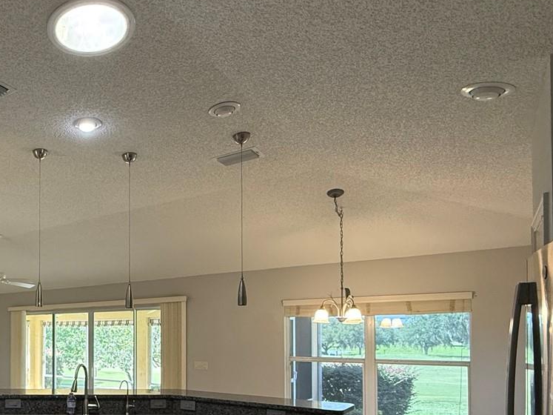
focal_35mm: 30
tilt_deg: +2.6
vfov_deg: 44.7
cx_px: 53
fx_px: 479
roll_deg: -0.6
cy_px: 327
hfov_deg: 52.5
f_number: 2.2
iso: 250
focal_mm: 2.22
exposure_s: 1/120
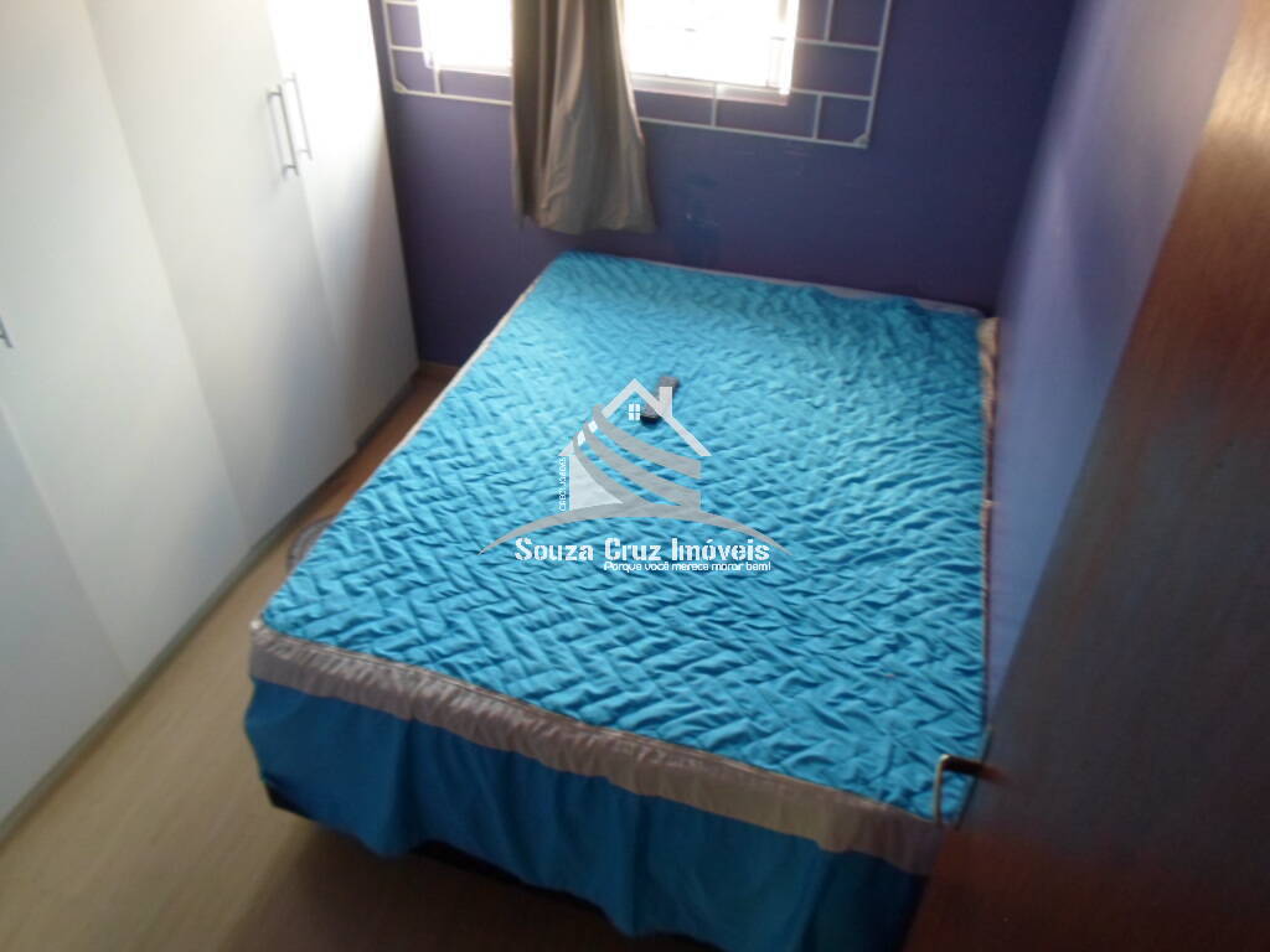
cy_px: 476
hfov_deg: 69.4
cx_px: 635
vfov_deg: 54.9
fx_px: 917
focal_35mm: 25
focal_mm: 4.5
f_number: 2.5
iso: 120
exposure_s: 1/30
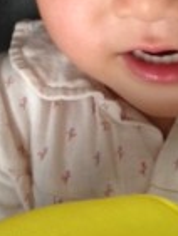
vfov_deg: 16.9
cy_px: -35
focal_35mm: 112
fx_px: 767
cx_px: 173
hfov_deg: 13.1
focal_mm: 4.28
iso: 160
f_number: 2.4
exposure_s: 1/20
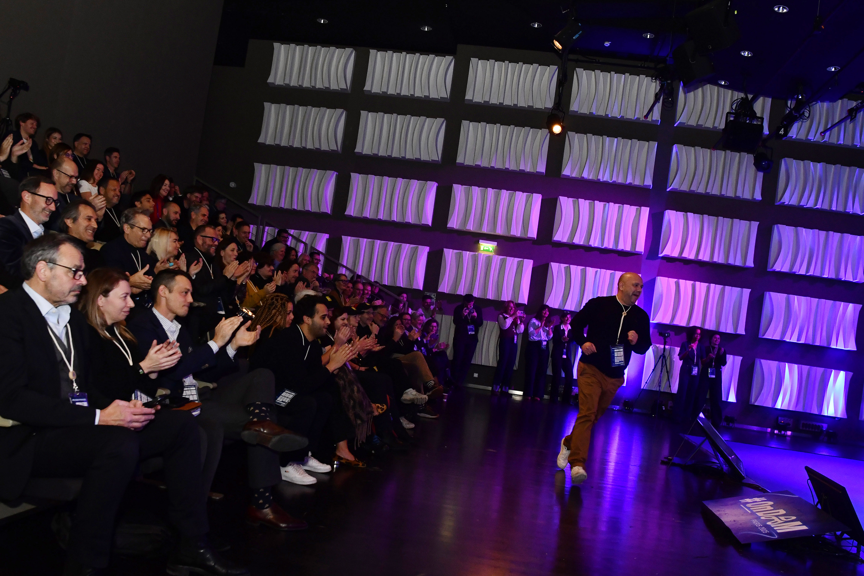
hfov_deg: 73.7
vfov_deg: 53.1
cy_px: 288
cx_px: 432
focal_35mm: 24
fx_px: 576
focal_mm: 16
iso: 1600
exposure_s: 1/125
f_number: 5.6
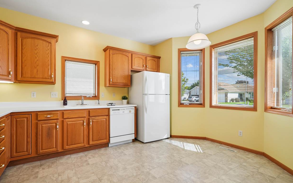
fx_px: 136
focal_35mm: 17
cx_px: 144
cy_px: 92
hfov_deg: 94.4
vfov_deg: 68.0
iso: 400
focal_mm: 16
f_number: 10
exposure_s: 1/50
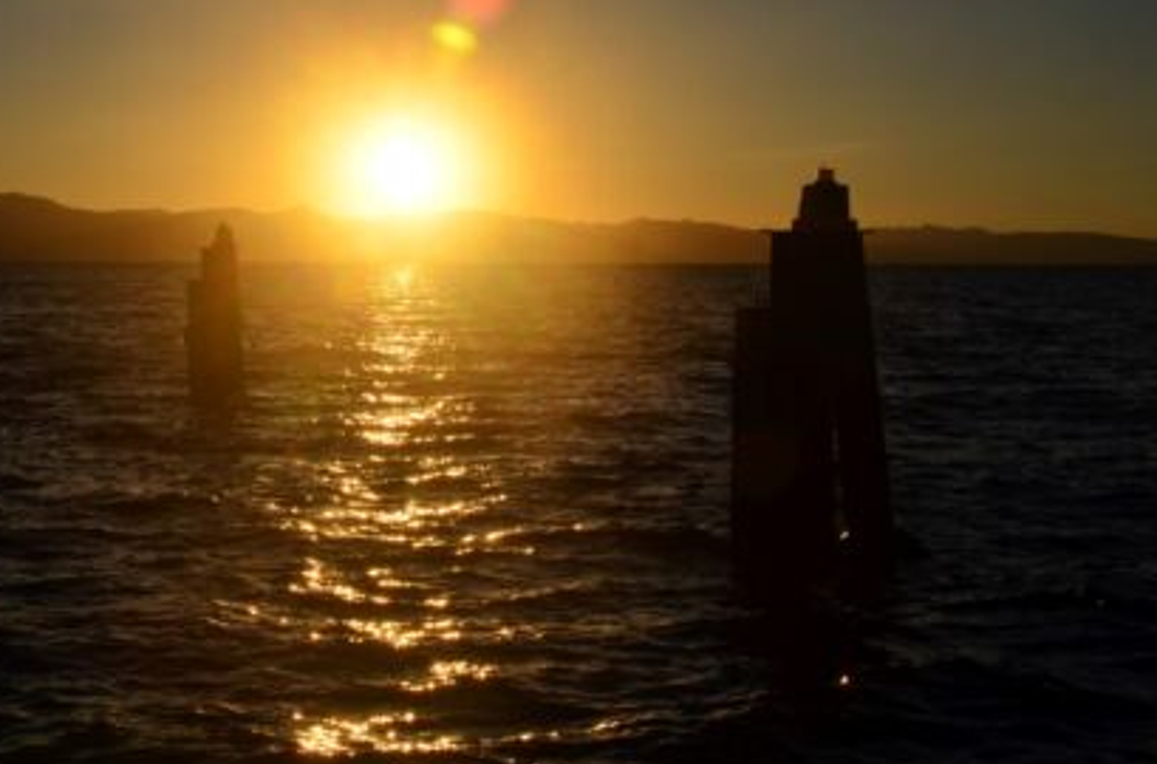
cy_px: 338
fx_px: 1954
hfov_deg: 32.5
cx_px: 320
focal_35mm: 61
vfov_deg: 22.1
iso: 200
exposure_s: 1/800
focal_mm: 26
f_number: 18
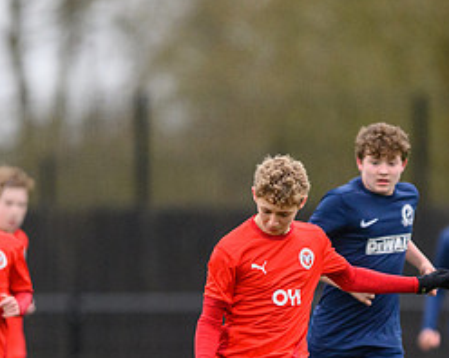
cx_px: 313
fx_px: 14407
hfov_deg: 1.8
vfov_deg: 1.4
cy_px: 369
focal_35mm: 1085
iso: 3600
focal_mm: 400
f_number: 2.8
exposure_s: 1/2000
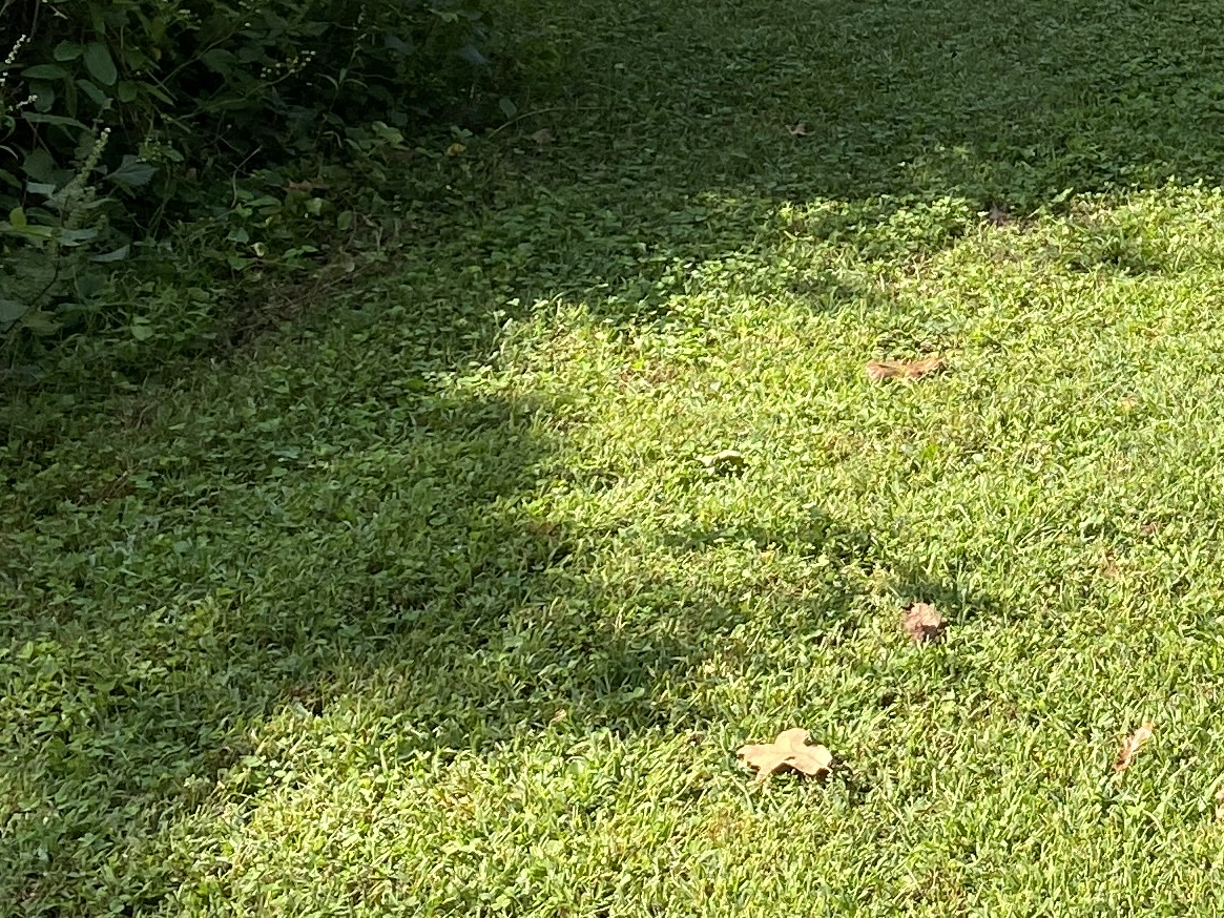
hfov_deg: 19.7
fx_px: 3183
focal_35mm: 90
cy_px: -232
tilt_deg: -7.5
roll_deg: +2.3
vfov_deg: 15.7
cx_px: 1676
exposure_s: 1/742
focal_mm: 4.25
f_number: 1.8
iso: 32
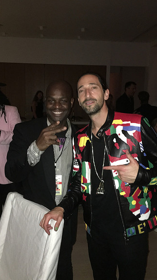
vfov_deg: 61.0
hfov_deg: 36.6
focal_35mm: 32
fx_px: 237
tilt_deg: -10.2
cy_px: 139
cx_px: 73
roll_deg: -1.1
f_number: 2.2
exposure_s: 1/16
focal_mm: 4.15
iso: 250
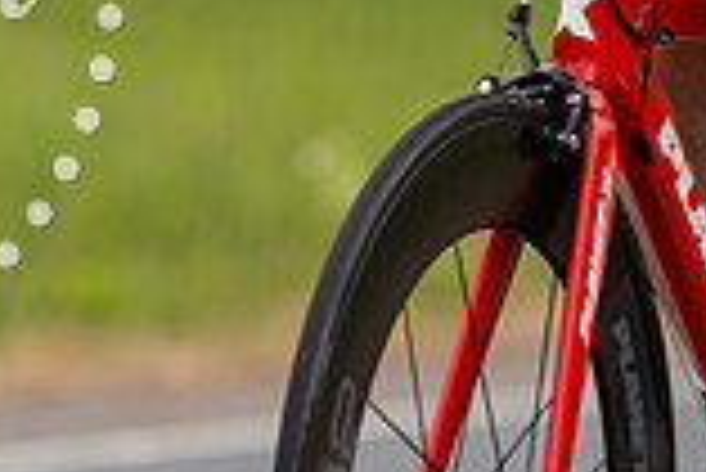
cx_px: 524
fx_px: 10305
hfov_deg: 3.9
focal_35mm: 525
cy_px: -341
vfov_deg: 2.6
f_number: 3.2
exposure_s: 1/1250
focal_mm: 130
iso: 160
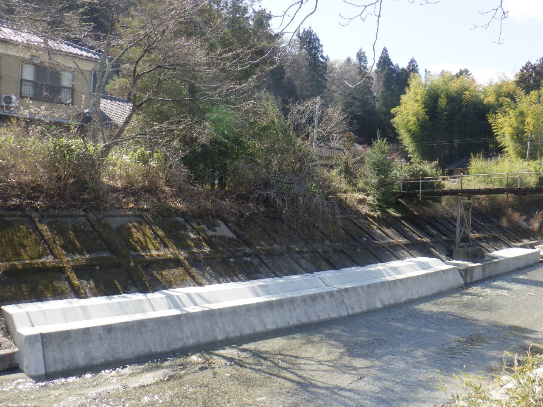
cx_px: 272
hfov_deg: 54.0
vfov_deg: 41.8
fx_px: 533
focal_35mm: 34
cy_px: 204
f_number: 4.6
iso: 250
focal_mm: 6.1
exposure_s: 1/400
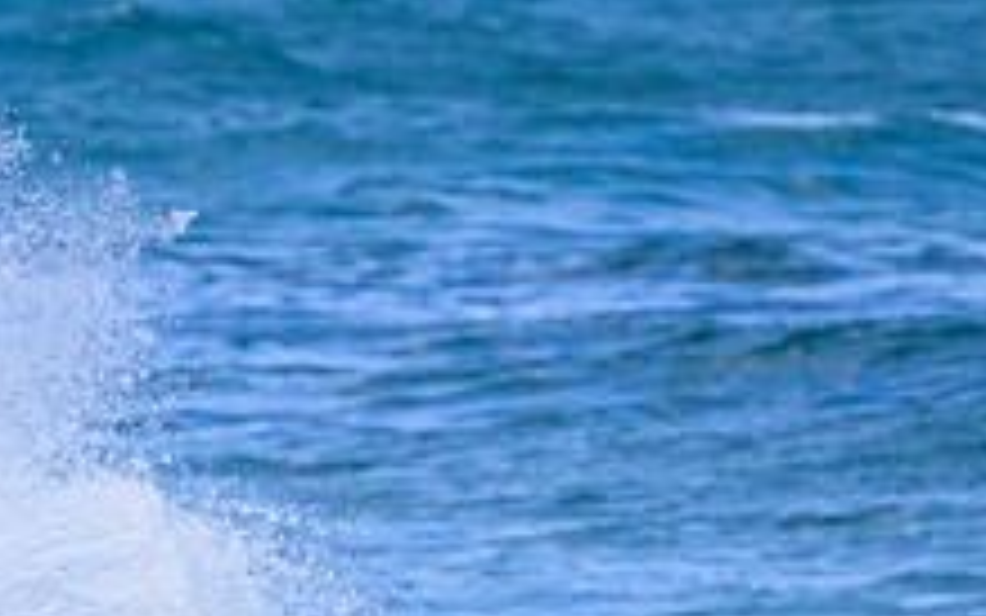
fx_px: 57950
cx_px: -140
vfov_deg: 0.6
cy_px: 866
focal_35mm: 2156
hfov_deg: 1.0
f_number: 11
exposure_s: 1/1600
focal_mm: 800
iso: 2200
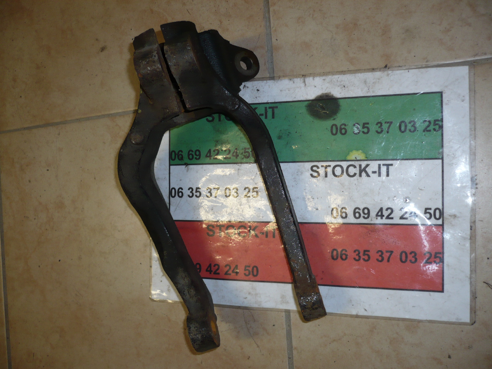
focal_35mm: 35
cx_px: 246
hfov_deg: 52.6
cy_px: 184
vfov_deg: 40.7
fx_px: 497
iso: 100
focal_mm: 5.8
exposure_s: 1/30
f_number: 2.8
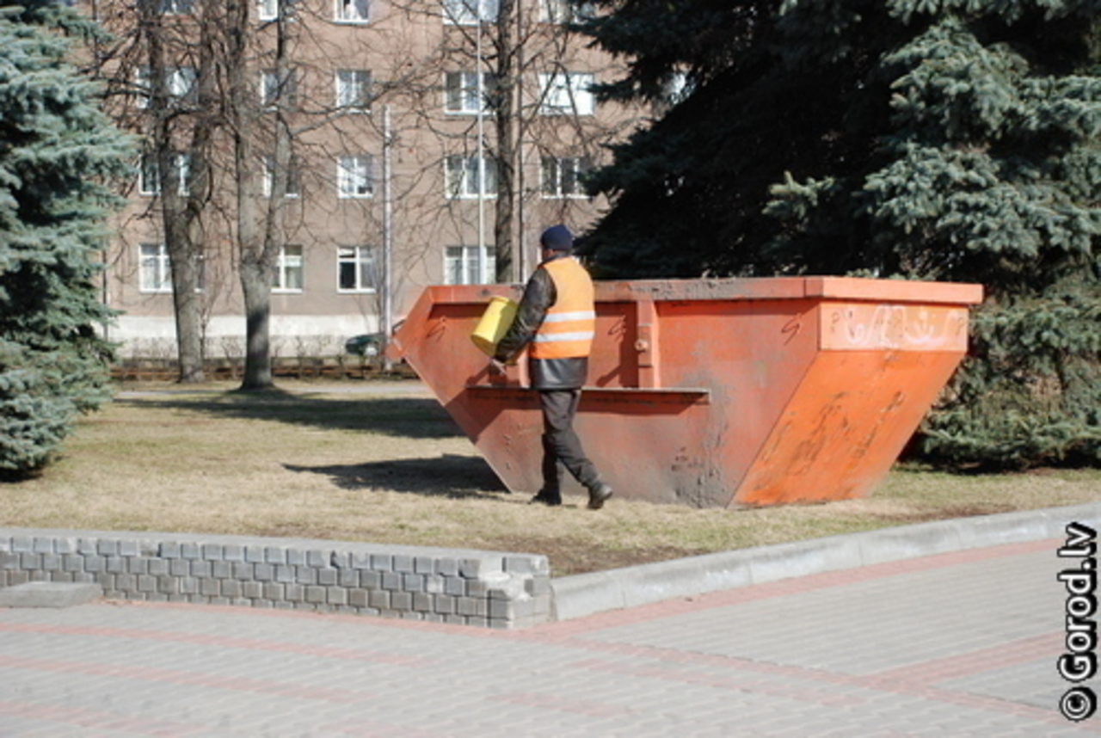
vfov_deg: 19.0
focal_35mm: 72
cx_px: 550
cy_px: 369
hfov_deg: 28.0
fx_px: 2206
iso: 320
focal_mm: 48
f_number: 4.8
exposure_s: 1/1000
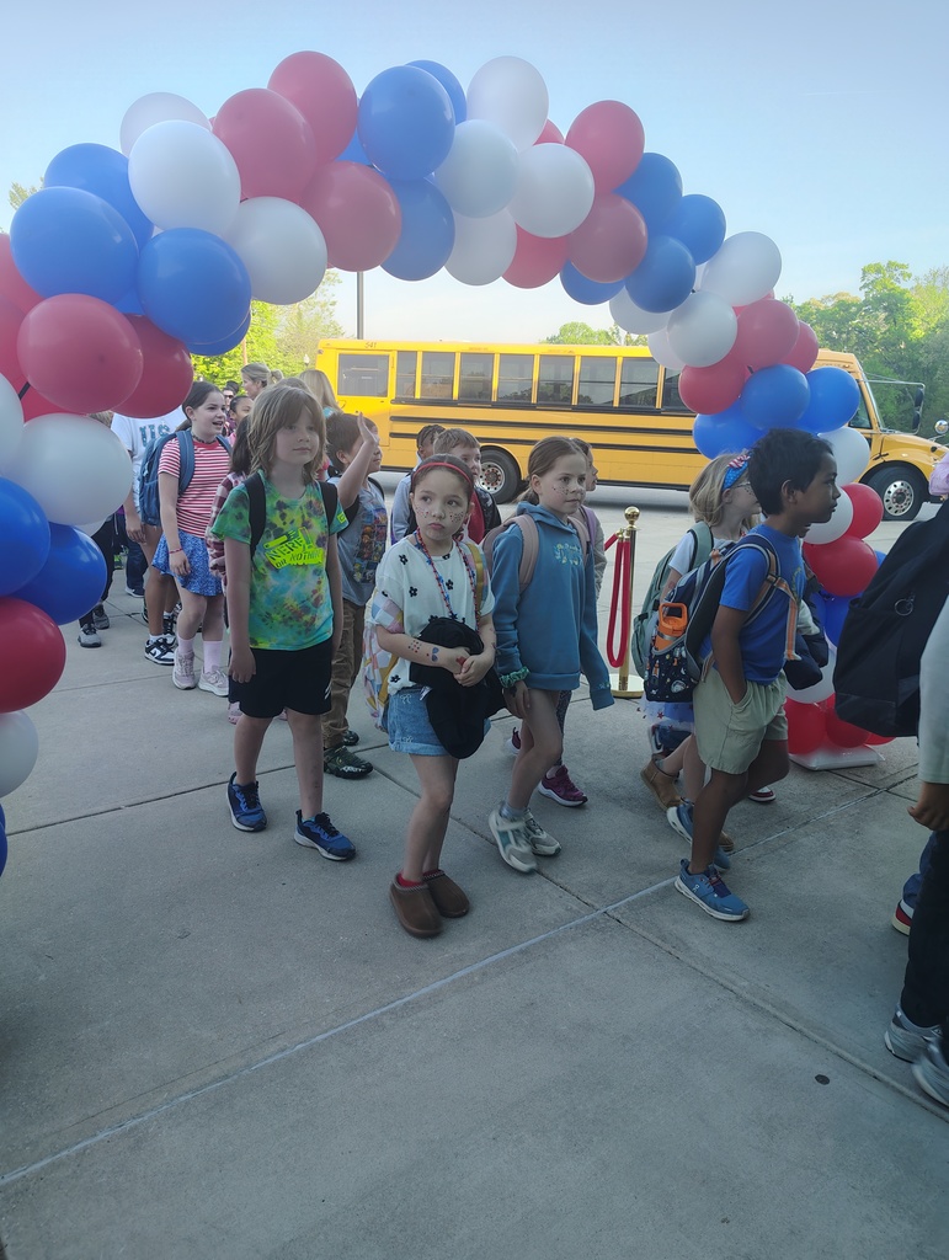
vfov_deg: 71.5
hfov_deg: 56.9
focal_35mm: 24
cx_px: 474
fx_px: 875
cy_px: 630
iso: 110
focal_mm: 5.56
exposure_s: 1/120
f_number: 1.8
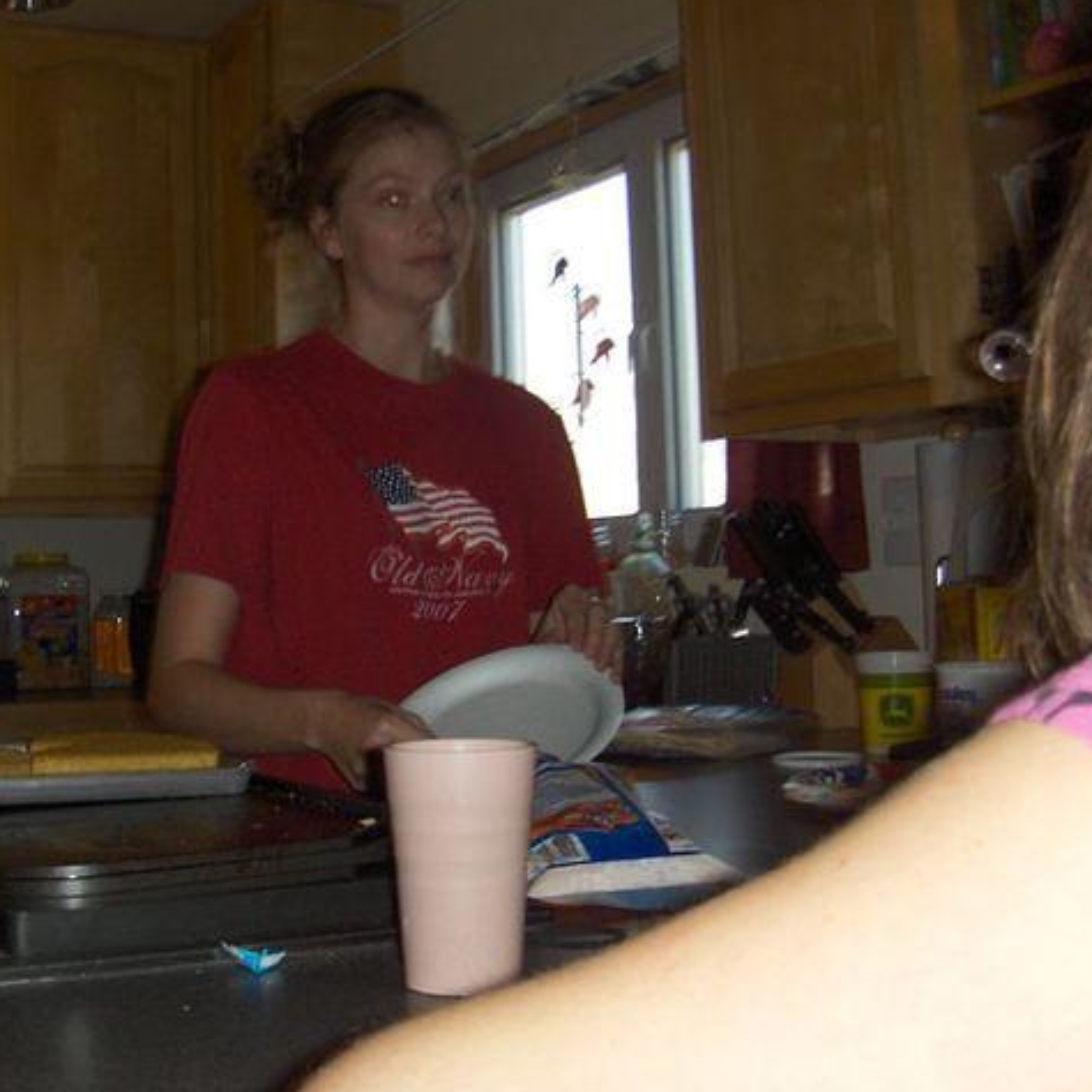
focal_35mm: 49
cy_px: 544
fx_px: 1749
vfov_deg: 34.7
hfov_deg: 34.4
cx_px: 380
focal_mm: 6.5
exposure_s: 1/60
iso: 100
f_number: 3.5
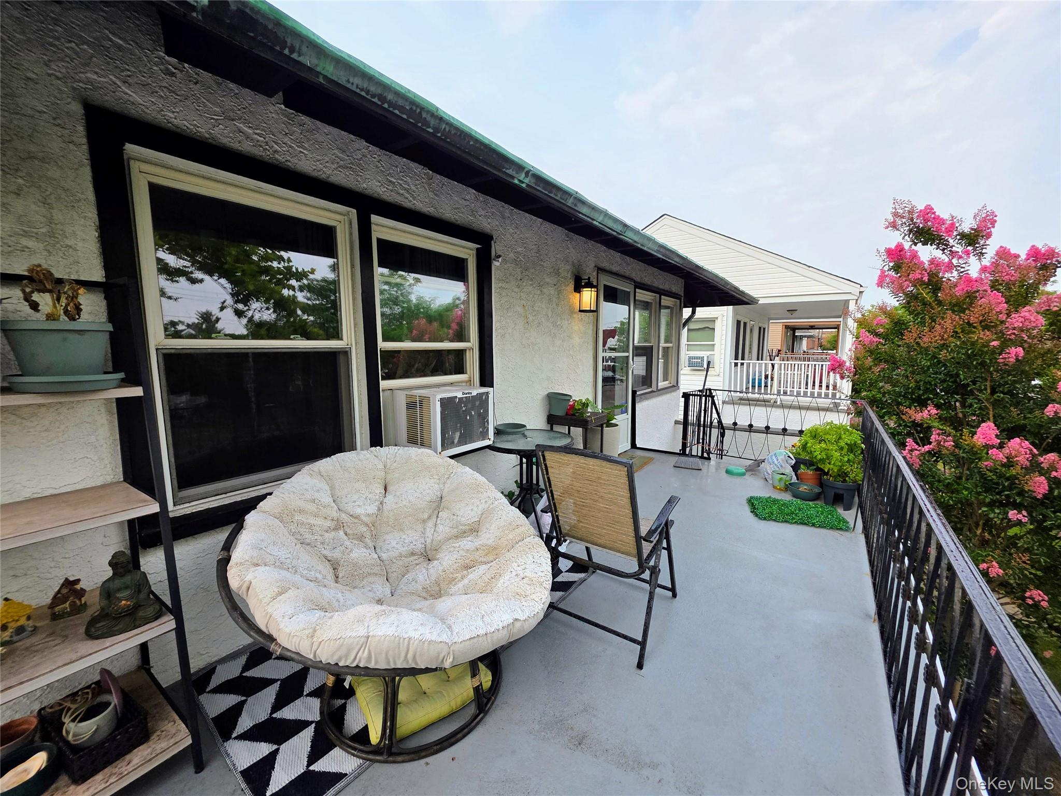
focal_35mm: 13
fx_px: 398
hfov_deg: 106.2
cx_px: 530
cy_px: 398
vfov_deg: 89.9
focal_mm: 2.2
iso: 40
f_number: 1.9
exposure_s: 1/529
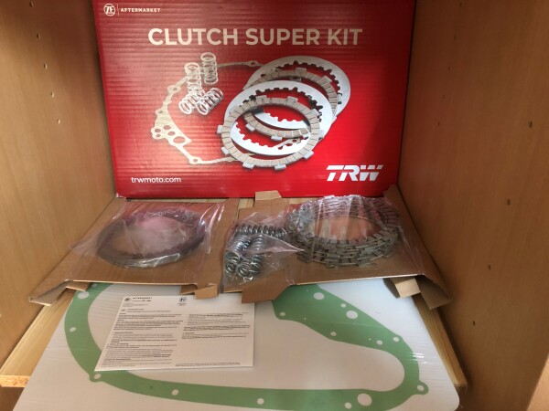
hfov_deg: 63.4
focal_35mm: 28
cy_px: 206
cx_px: 274
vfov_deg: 49.7
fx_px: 444
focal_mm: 3.99
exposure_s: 1/4
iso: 80
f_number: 1.8
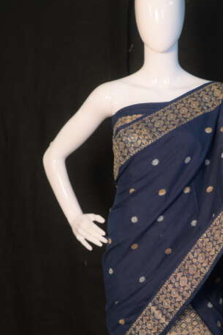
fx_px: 921
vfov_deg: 20.2
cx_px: 185
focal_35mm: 99
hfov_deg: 13.7
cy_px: 297
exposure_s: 1/100
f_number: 2.5
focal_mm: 50
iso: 500
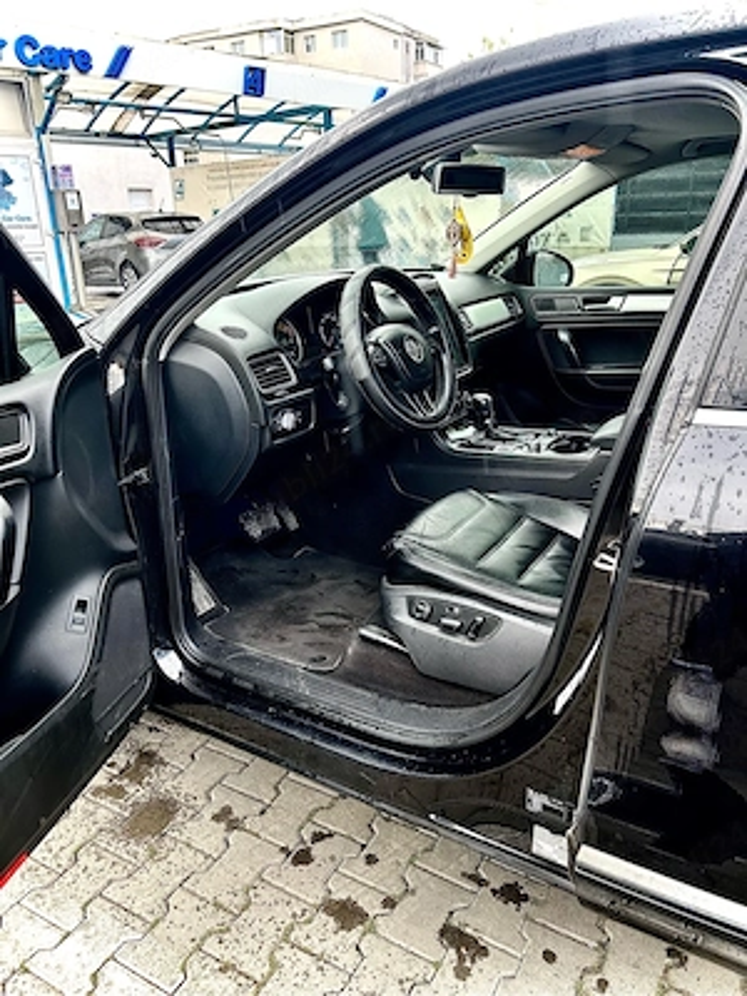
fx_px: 748
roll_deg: +0.9
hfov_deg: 53.1
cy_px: 498
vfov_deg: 67.3
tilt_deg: -20.7
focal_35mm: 26
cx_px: 374
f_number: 1.5
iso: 40
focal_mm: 5.7
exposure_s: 1/168
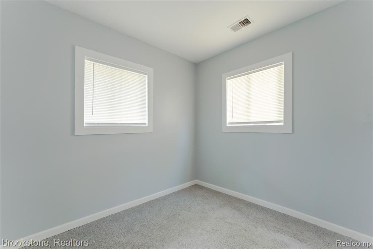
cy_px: 124
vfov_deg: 81.2
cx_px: 186
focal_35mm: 14
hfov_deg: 104.3
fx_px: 145
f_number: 14
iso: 200
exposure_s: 1/1.25
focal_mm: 14
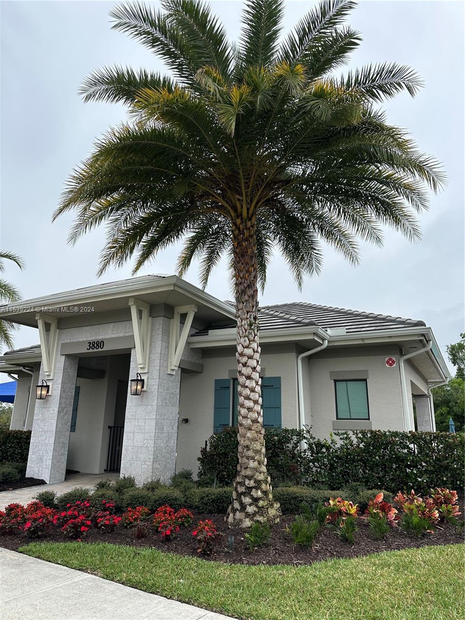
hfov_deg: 56.8
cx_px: 232
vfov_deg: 71.6
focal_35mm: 24
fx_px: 430
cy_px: 310
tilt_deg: +15.4
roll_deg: -0.4
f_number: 1.78
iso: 80
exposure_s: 1/2203
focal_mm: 6.86
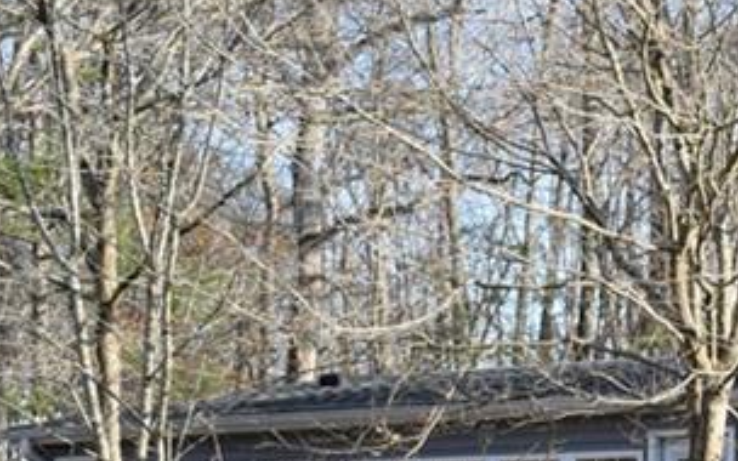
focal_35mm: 175
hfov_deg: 11.4
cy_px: 568
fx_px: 3520
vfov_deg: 7.4
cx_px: 1168
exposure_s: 1/250
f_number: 8
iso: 400
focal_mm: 34
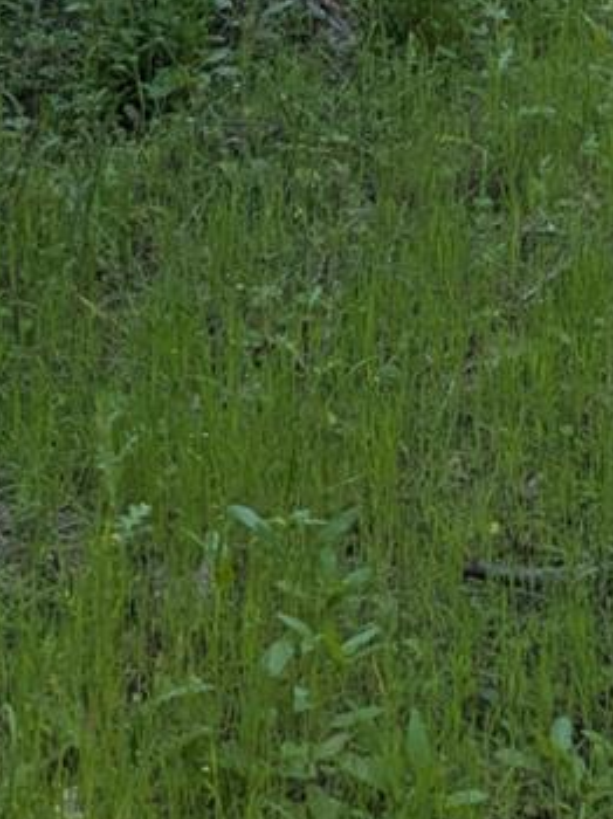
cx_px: 219
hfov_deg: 14.3
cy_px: -586
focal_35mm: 103
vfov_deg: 16.5
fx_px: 2435
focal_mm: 6.81
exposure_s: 1/290
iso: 40
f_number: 1.85
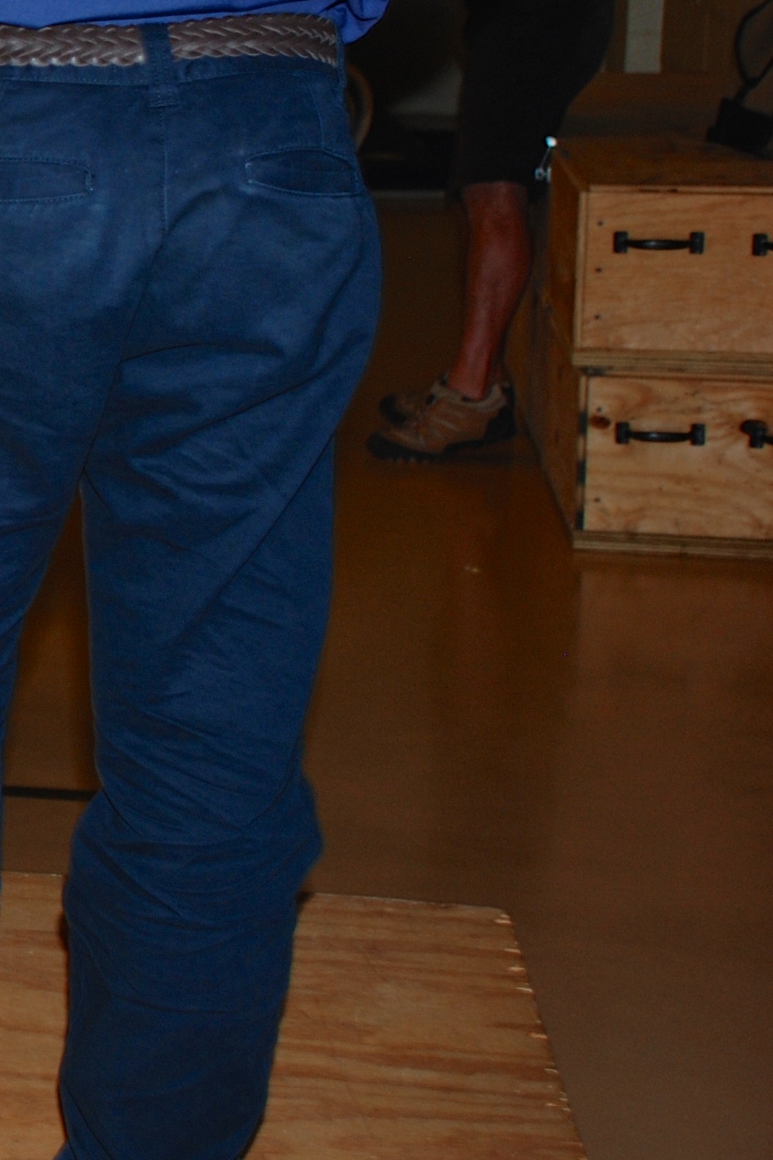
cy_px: 242
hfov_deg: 11.4
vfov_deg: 18.1
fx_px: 3614
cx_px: -608
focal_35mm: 112
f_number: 4.2
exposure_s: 1/60
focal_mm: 31
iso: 200
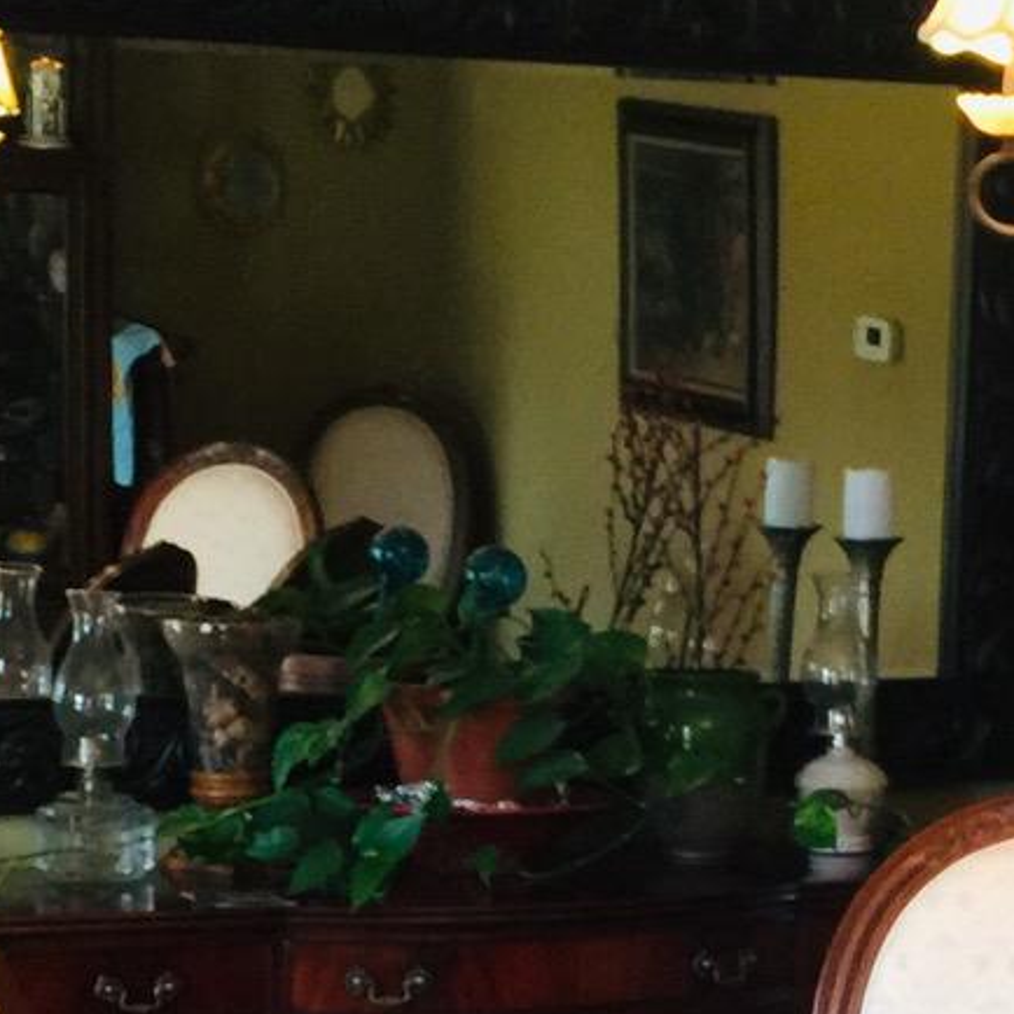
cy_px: 1245
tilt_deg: -11.0
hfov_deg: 14.3
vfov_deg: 14.0
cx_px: 794
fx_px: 4010
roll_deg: -0.5
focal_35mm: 121
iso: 80
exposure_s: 1/15
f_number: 2.2
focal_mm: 4.15
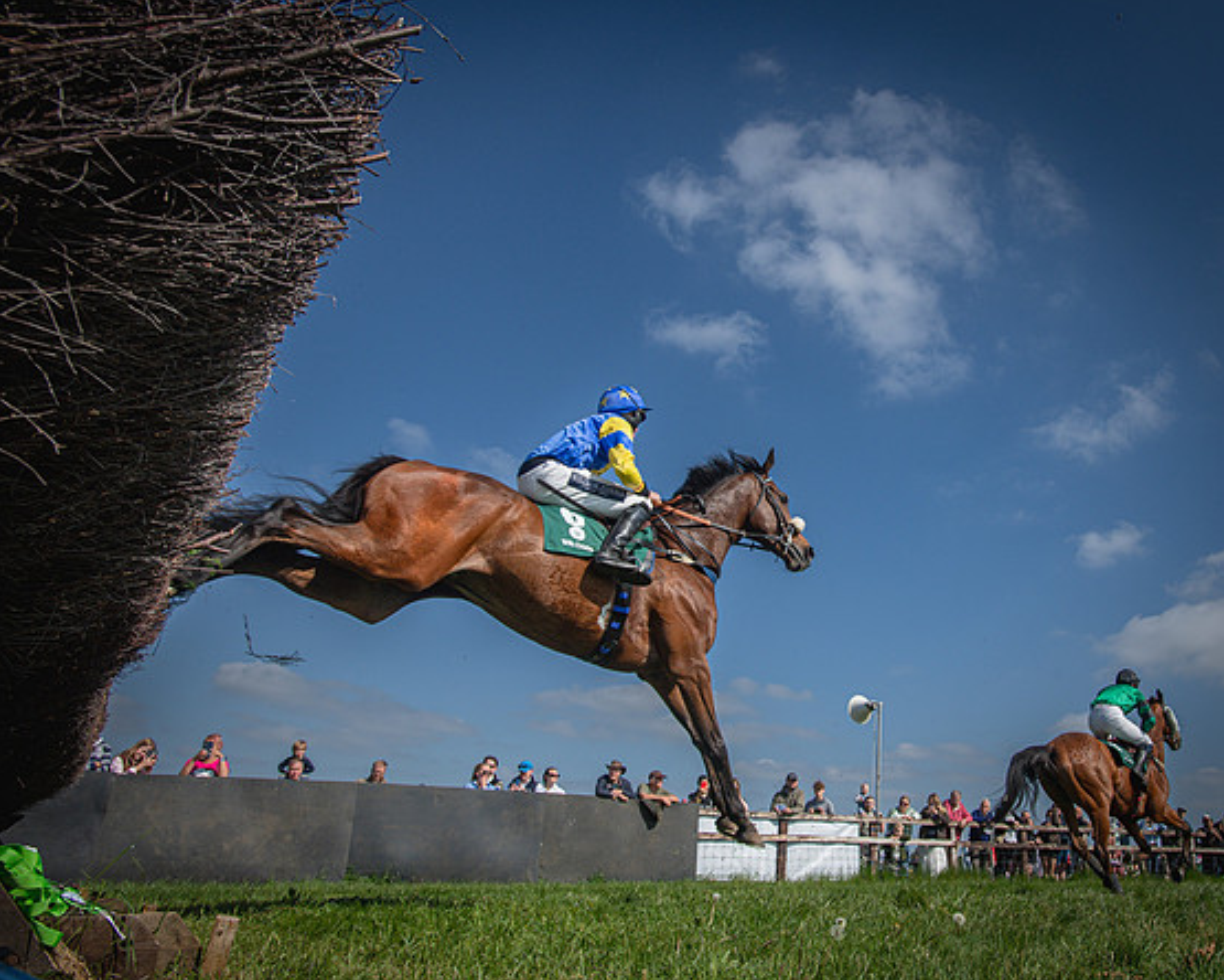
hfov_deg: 60.6
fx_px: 1014
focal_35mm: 28
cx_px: 826
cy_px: 462
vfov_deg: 51.5
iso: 400
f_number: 8
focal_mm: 22
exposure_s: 1/1000
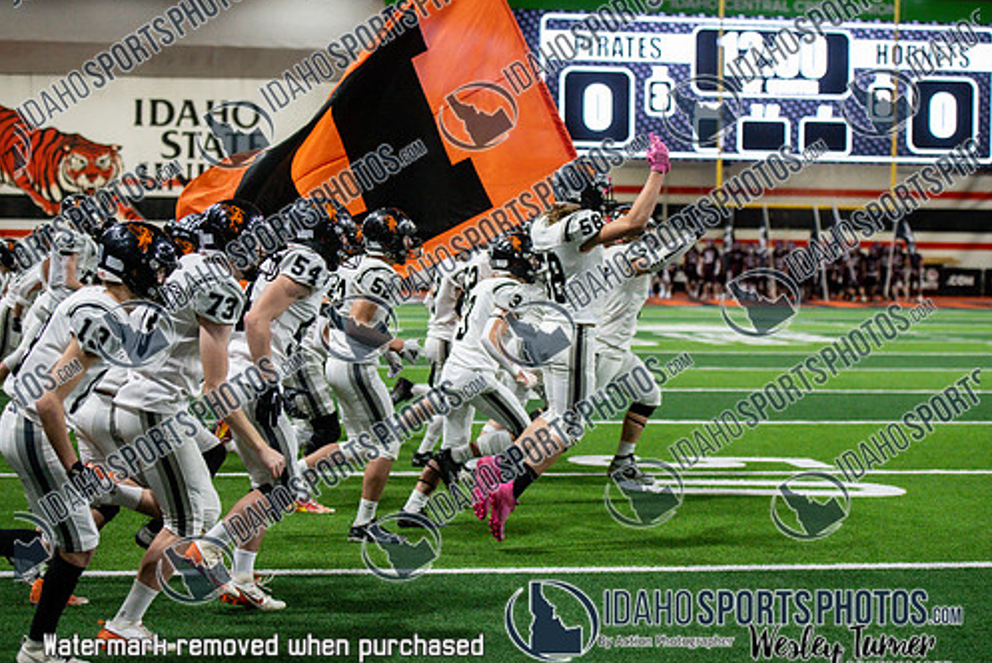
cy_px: 295
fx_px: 3281
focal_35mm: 119
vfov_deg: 11.5
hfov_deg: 17.2
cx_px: 497
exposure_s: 1/1250
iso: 5000
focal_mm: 102
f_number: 2.8
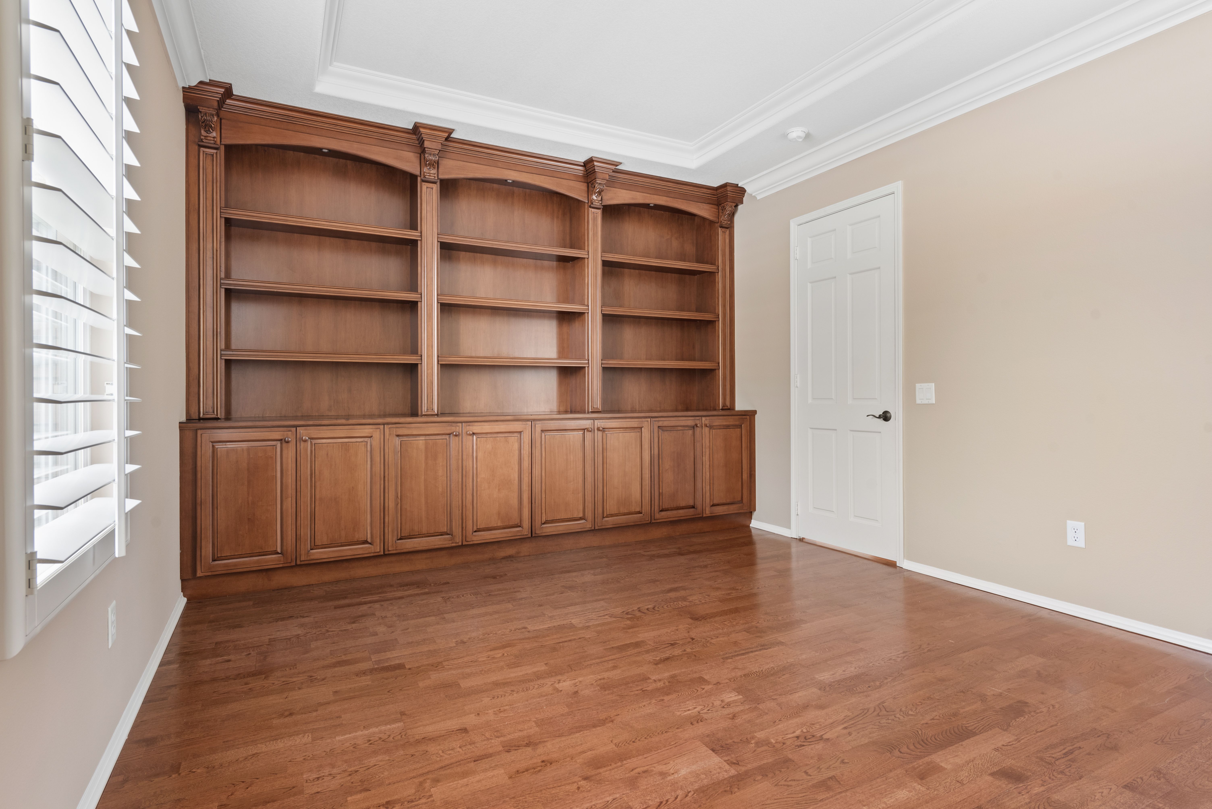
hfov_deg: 86.9
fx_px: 640
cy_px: 404
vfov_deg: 64.6
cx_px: 606
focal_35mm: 19
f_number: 8
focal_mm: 19
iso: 400
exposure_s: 1/1.67
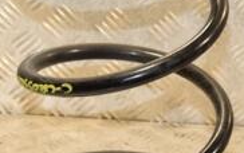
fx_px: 1344
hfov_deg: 10.3
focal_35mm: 202
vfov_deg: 6.5
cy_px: 121
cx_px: 231
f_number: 7.1
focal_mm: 40
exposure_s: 1/200
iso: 800
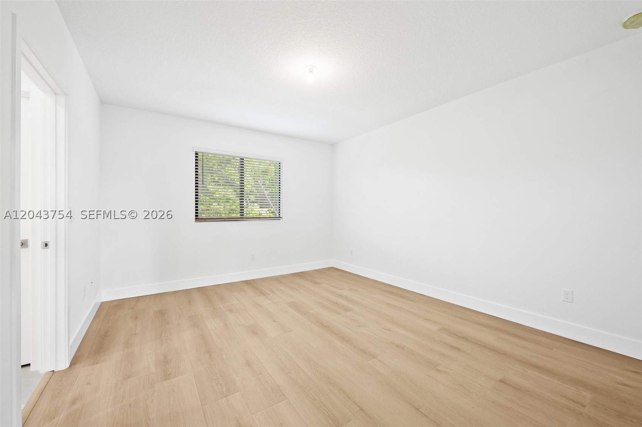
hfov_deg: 104.3
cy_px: 214
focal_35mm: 14
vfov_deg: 81.1
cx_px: 321
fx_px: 249
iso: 200
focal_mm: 14
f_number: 8
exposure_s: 1/1.67
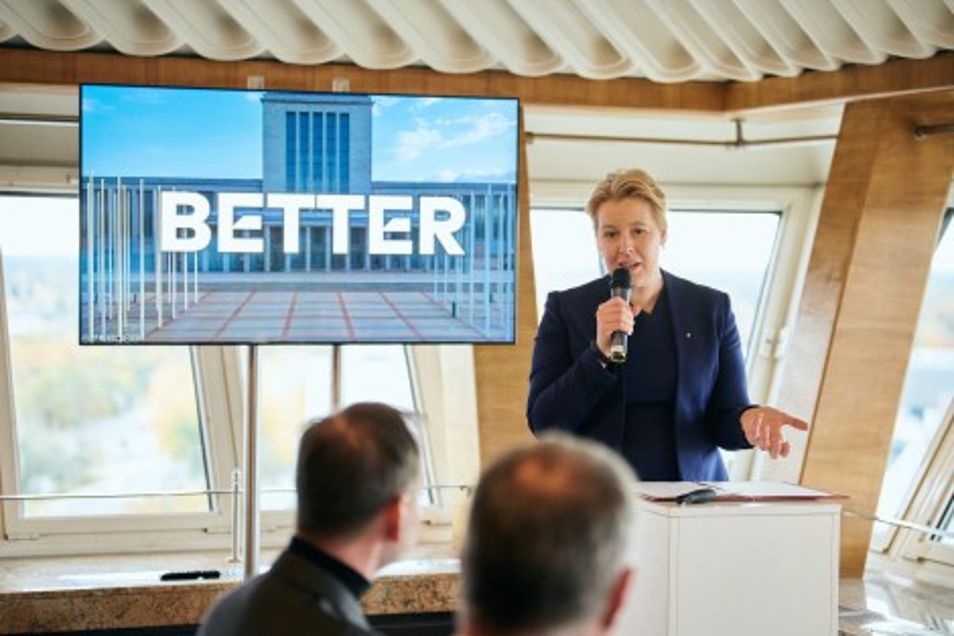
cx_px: 477
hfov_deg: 24.2
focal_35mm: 84
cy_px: 318
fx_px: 2225
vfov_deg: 16.2
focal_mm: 84
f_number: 2.8
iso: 2000
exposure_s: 1/250
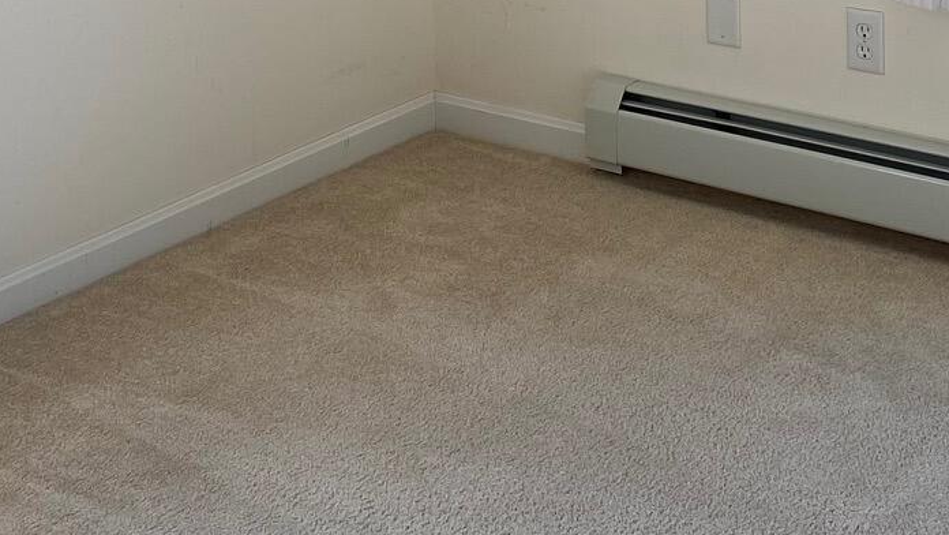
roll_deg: +0.9
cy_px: -201
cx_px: 579
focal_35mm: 82
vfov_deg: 14.1
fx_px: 2064
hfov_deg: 25.8
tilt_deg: -9.6
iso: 32
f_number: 1.8
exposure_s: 1/122
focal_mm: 4.25
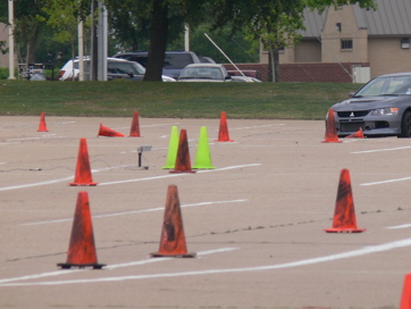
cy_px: 50
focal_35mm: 742
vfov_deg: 2.0
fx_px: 8816
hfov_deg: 2.7
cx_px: 345
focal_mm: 88.8
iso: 80
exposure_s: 1/250
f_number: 5.6
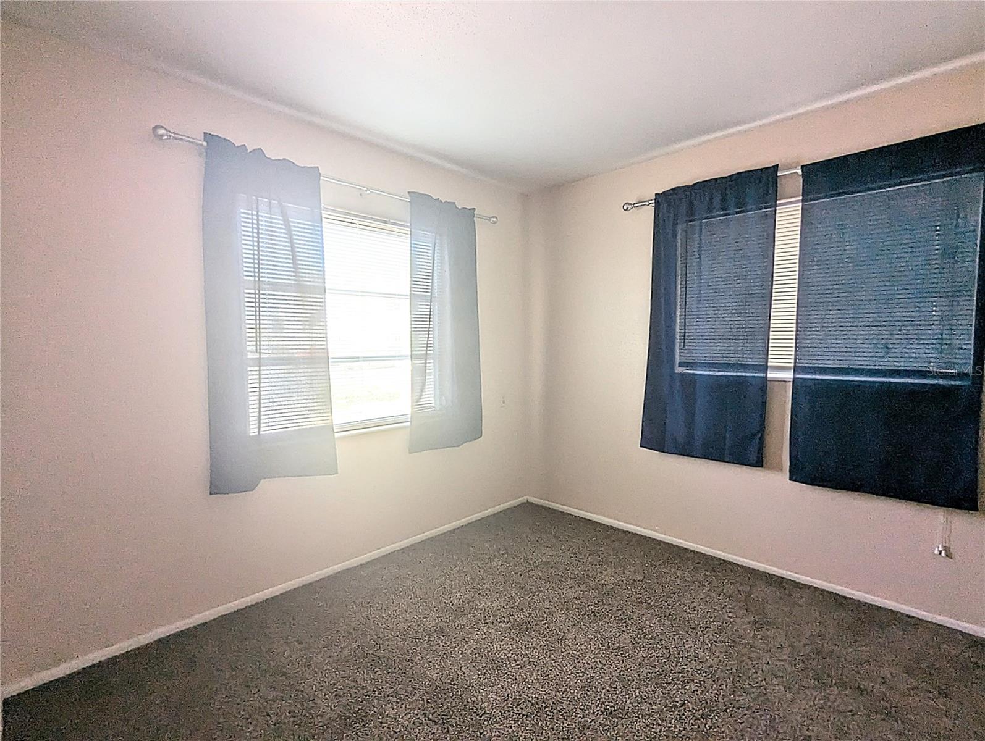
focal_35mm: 16
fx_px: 456
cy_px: 370
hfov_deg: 94.4
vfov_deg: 78.2
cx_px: 492
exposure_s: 1/120
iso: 105
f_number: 2.2
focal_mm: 2.35
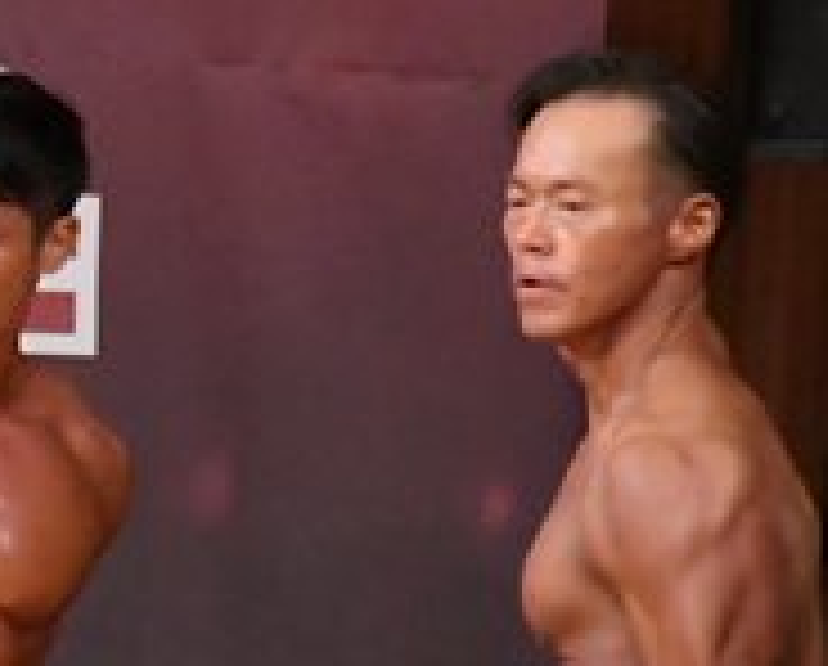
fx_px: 26129
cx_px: -659
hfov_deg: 1.8
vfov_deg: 1.5
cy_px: 855
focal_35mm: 1064
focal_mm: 180
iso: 11400
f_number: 5.6
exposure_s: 1/400
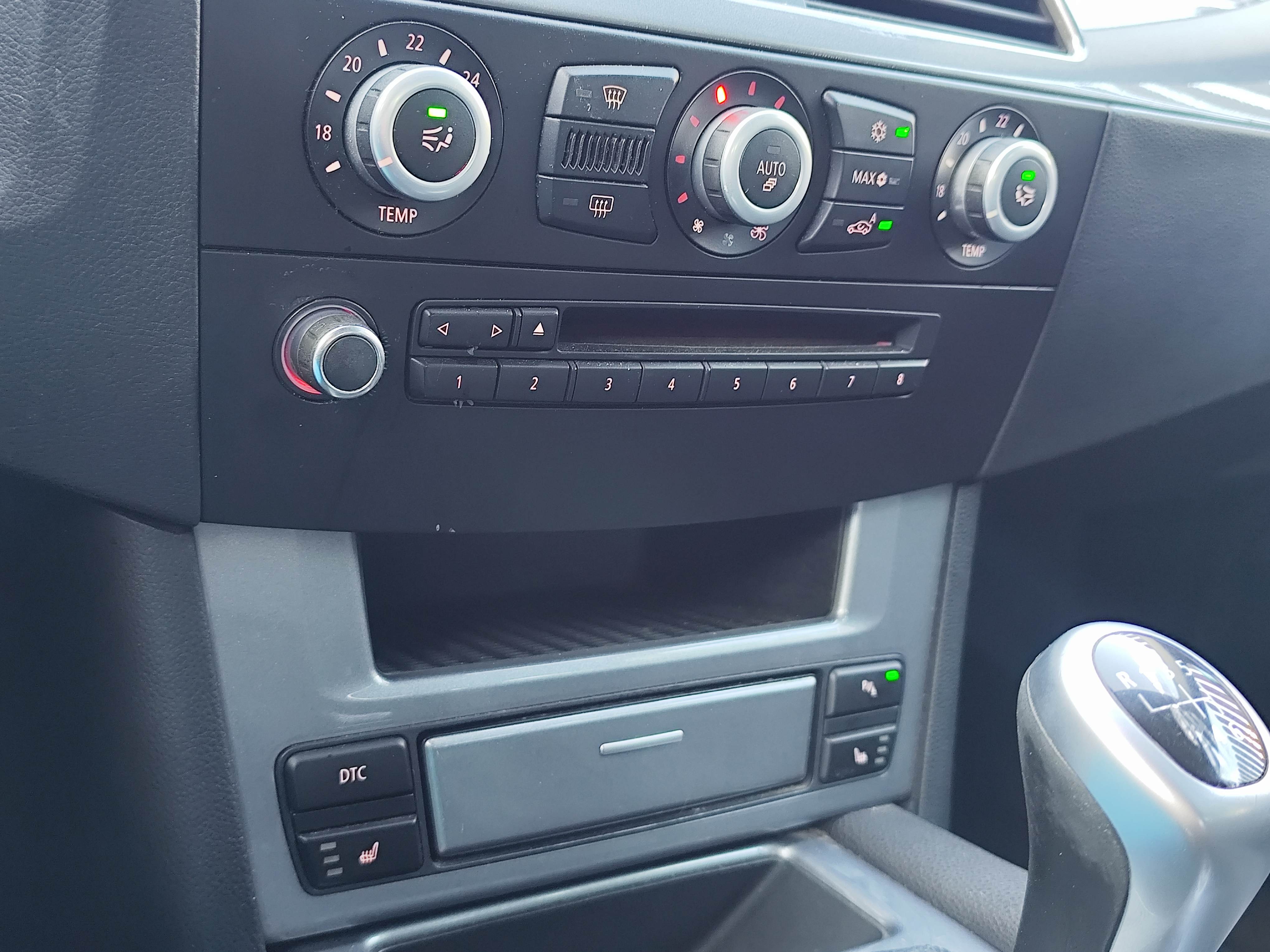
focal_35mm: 37
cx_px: 635
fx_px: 1357
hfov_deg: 50.1
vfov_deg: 38.7
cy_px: 476
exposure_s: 1/50
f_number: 1.65
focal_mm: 6.19
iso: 320
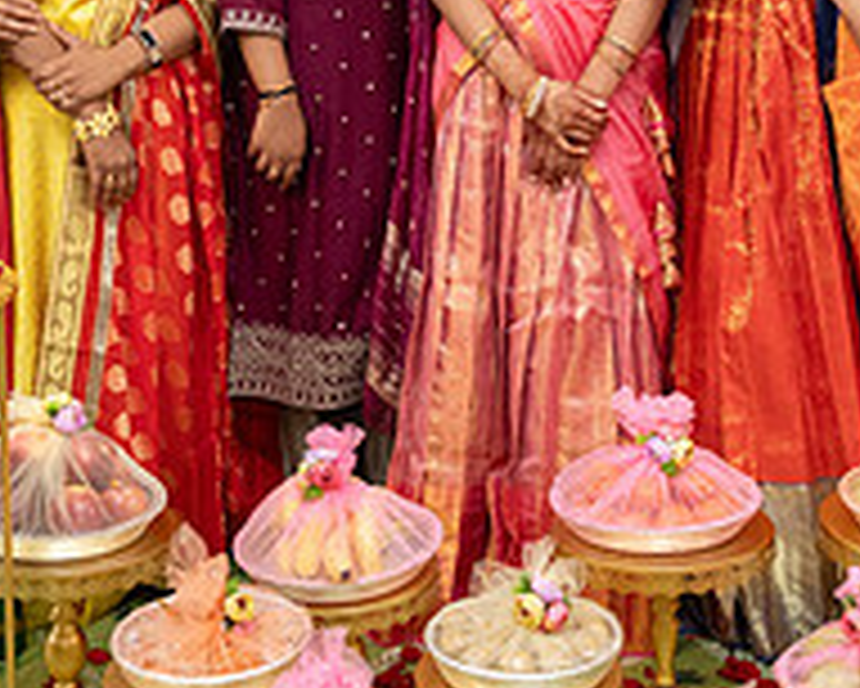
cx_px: 549
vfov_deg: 18.6
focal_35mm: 80
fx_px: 2037
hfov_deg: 23.8
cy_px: -20
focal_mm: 28
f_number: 4
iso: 1000
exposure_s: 1/160
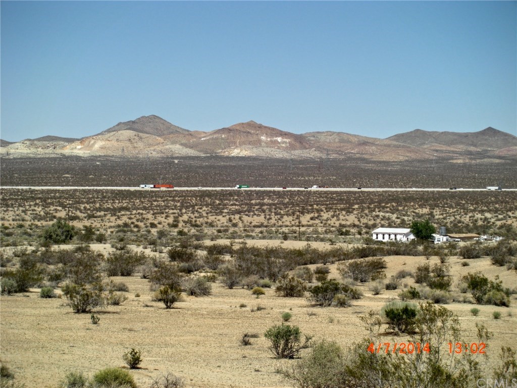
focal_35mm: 114
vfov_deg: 13.0
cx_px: 258
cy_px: 194
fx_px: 1703
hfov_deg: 17.3
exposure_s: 1/400
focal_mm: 23.7
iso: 80
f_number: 7.4
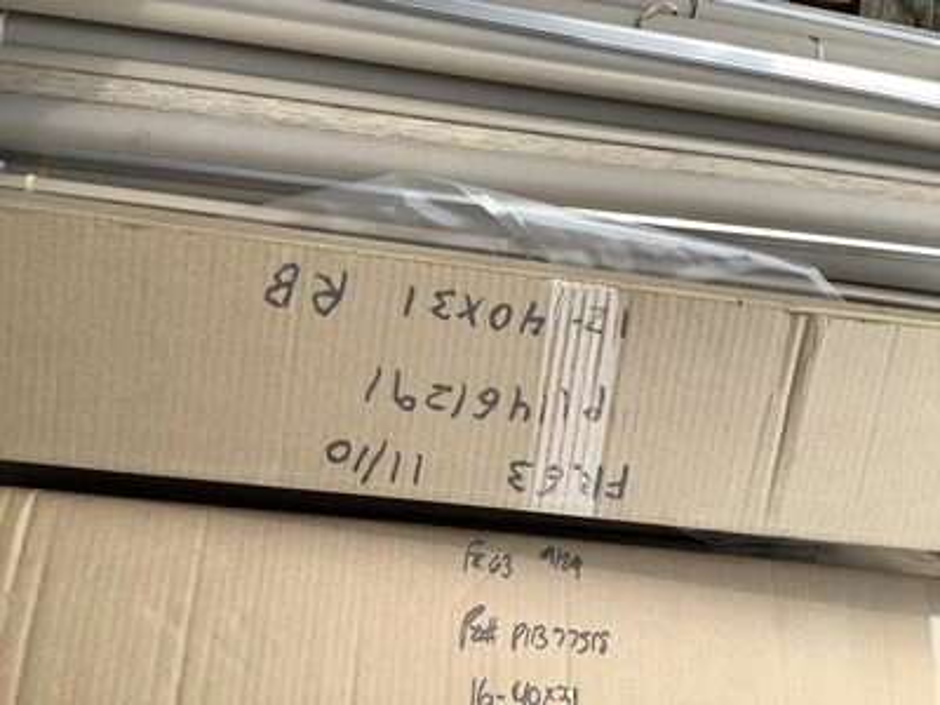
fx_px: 842
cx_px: 470
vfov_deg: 45.4
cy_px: 352
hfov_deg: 58.4
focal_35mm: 31
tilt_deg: -81.2
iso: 25
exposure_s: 1/440
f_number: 2.4
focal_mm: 3.3
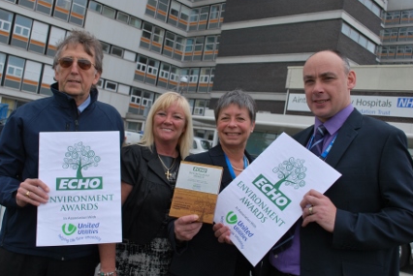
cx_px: 196
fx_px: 436
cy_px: 137
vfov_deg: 35.1
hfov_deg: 50.6
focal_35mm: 38
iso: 100
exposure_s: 1/160
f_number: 6.3
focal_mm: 24
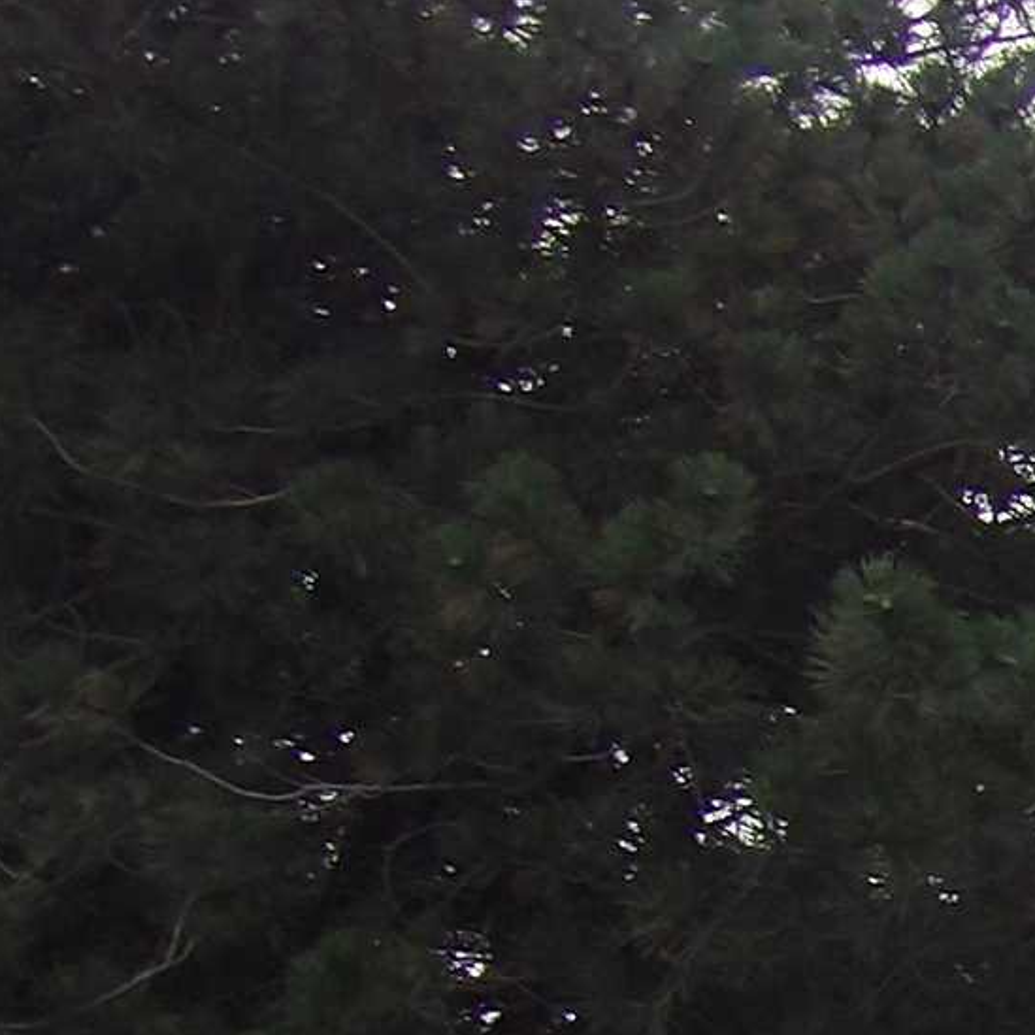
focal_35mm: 193
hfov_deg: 8.2
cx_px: 2673
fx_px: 6529
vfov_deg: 8.7
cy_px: 1806
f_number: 3.7
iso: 100
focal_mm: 7
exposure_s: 1/393
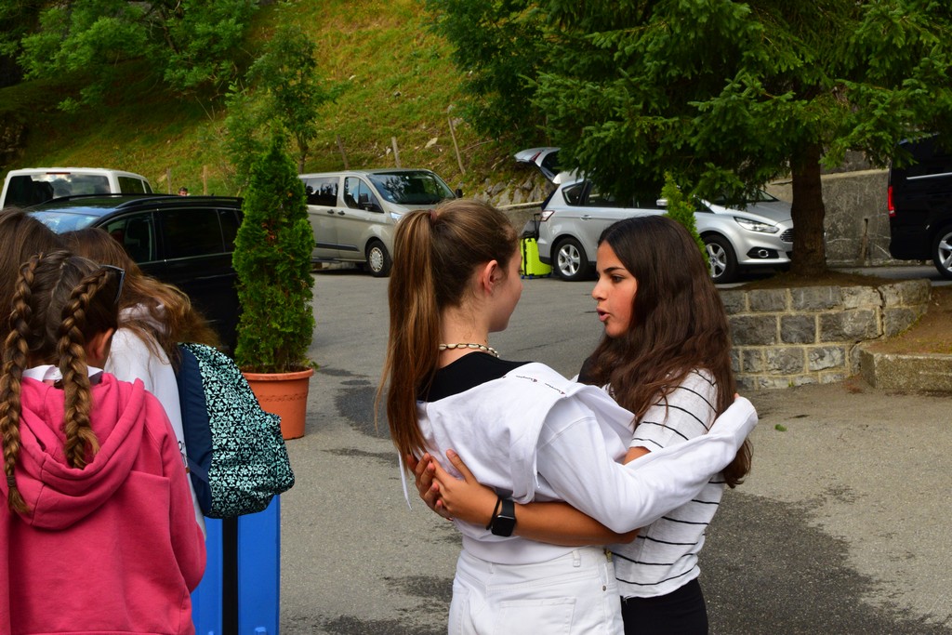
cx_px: 476
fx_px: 1388
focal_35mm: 52
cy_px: 318
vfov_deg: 25.8
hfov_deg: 37.8
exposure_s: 1/200
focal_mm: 35
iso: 800
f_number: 13
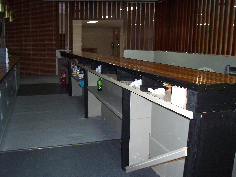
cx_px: 118
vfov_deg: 41.8
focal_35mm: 34
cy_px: 88
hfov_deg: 54.0
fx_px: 232
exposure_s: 1/60
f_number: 2.7
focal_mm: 5.6
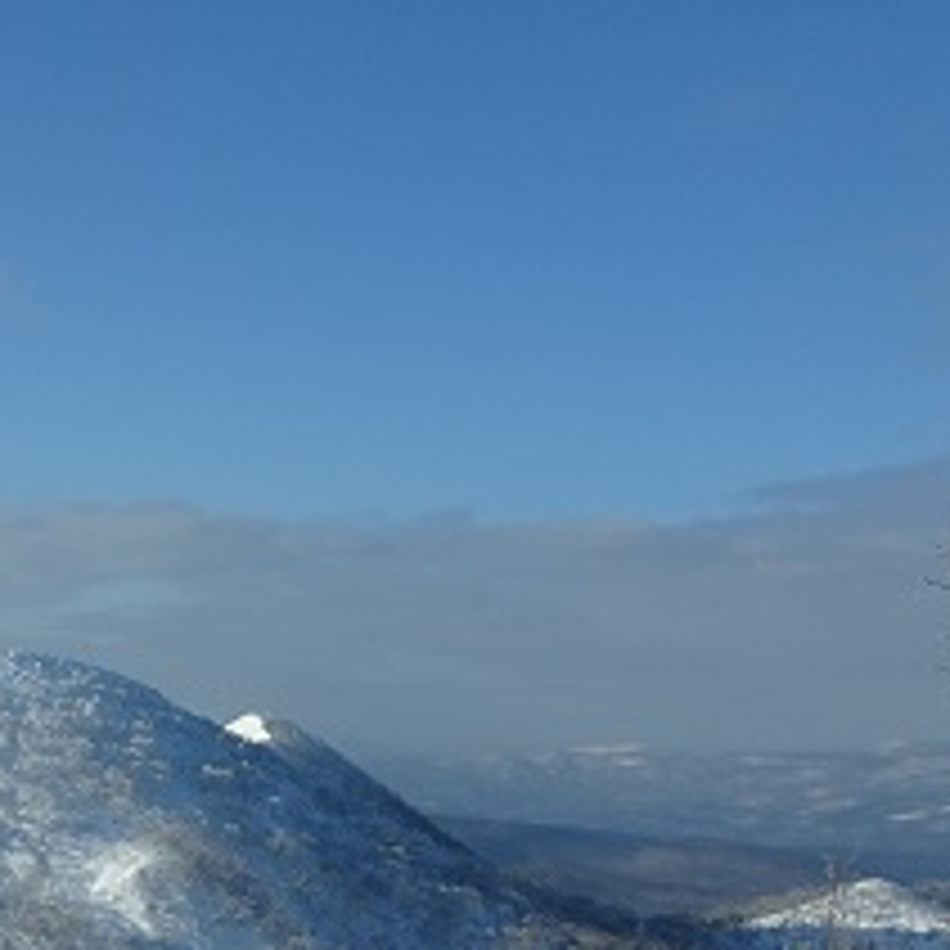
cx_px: 2
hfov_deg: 24.9
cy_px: 817
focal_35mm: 66
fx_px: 2049
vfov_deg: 25.4
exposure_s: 1/1600
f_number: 3.5
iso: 80
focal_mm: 4.1
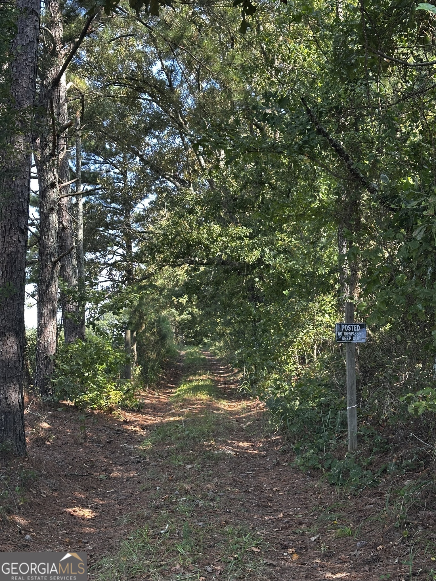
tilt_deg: +5.4
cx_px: 218
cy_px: 290
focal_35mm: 48
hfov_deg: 30.3
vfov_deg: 39.7
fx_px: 806
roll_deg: -1.2
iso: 50
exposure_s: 1/161
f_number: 1.78
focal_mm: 6.86
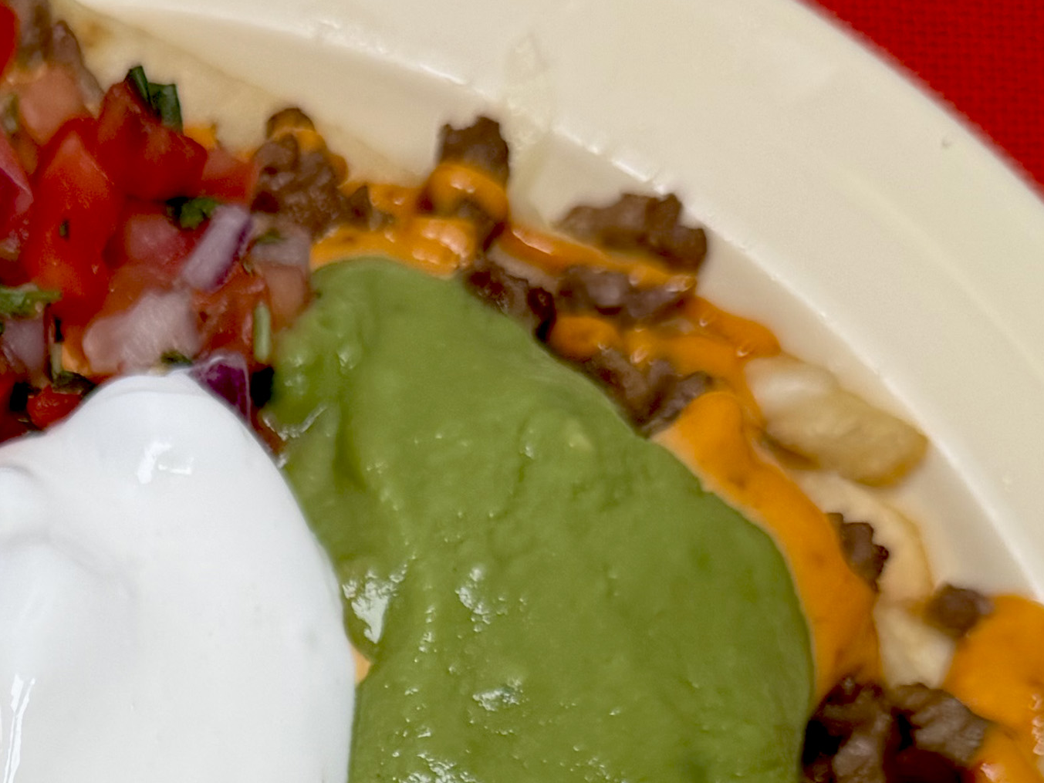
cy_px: 1122
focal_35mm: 143
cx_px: -15
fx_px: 4313
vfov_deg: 10.1
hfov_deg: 13.6
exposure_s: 1/144
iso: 50
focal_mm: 6.76
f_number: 1.78
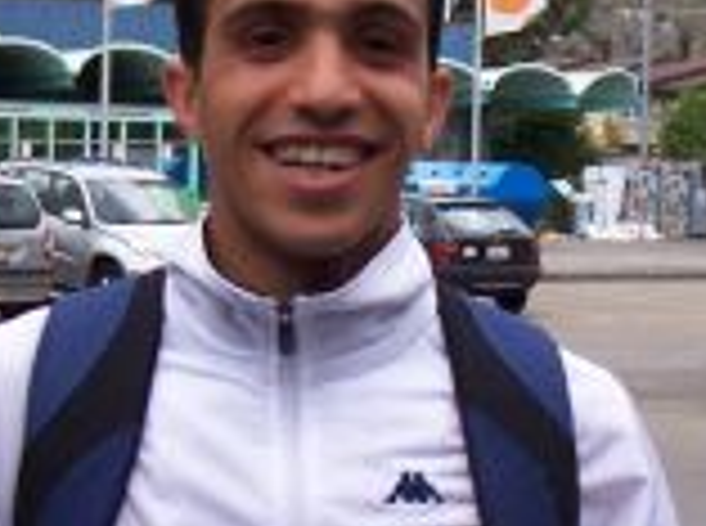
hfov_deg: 14.2
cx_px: 432
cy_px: 459
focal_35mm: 139
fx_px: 2828
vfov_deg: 10.6
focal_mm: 5.6
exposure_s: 1/179
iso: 80
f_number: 2.7
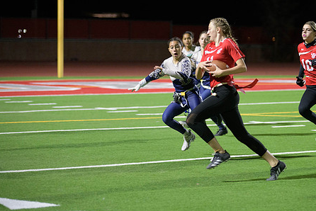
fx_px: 1370
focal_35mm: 156
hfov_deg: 13.1
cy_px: 85
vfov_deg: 8.8
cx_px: 198
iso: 4500
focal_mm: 120
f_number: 2.8
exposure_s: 1/640
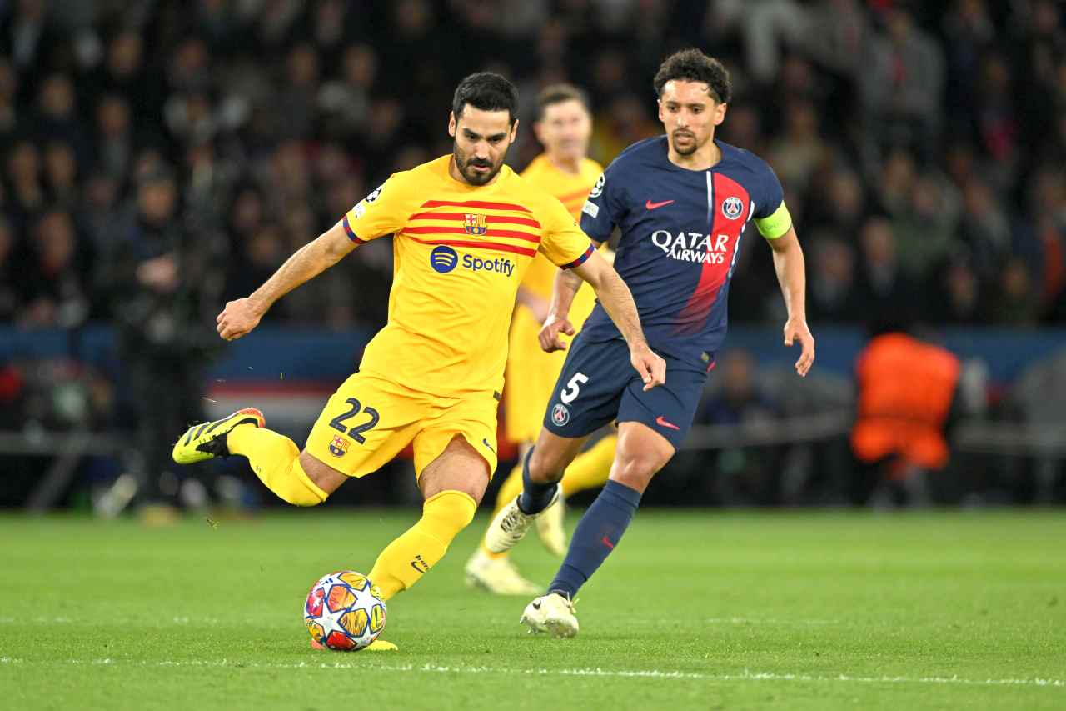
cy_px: 356
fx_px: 17763
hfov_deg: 3.4
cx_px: 533
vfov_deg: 2.3
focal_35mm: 600
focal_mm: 600
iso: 2500
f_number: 4
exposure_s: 1/1600
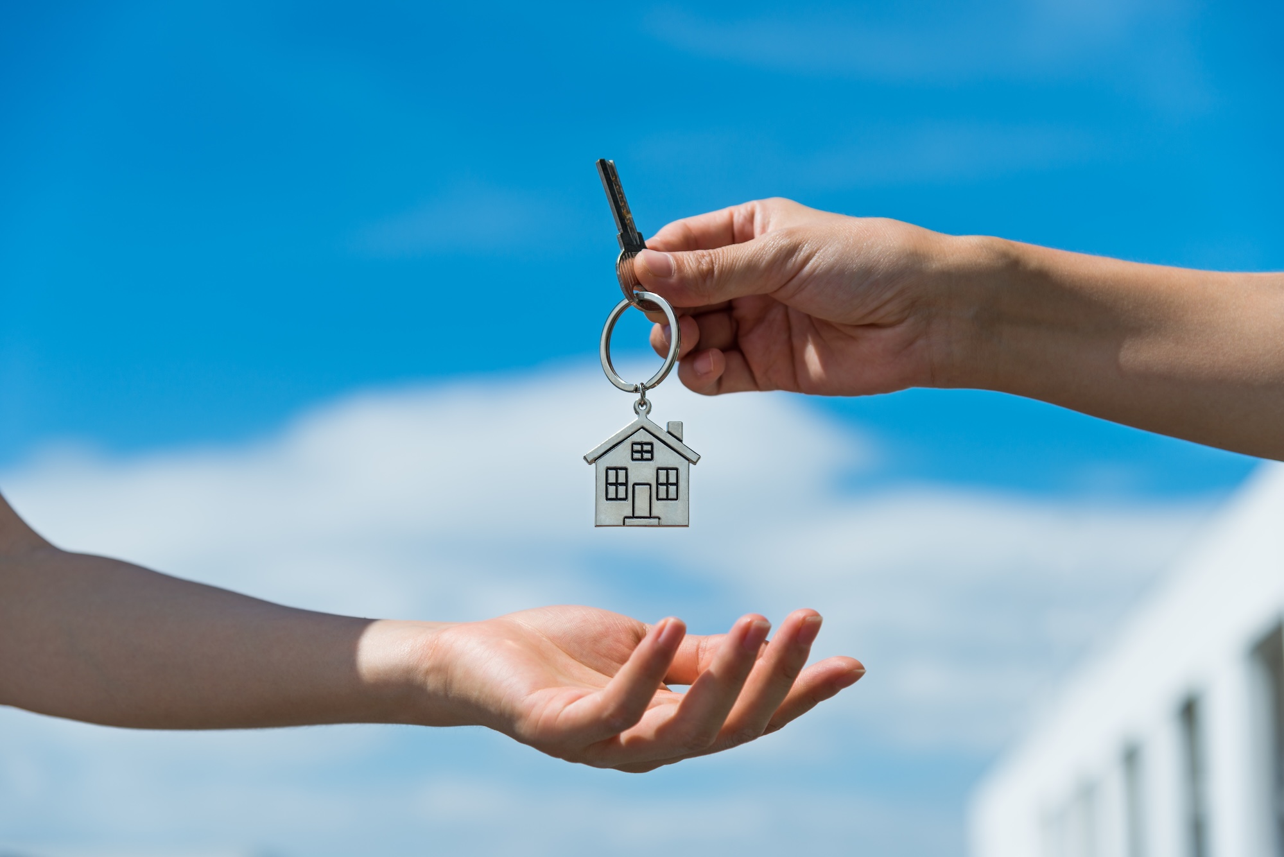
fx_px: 2497
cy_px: 428
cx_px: 642
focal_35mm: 70
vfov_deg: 19.5
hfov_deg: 28.8
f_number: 4.5
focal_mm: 70
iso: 50
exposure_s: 1/640
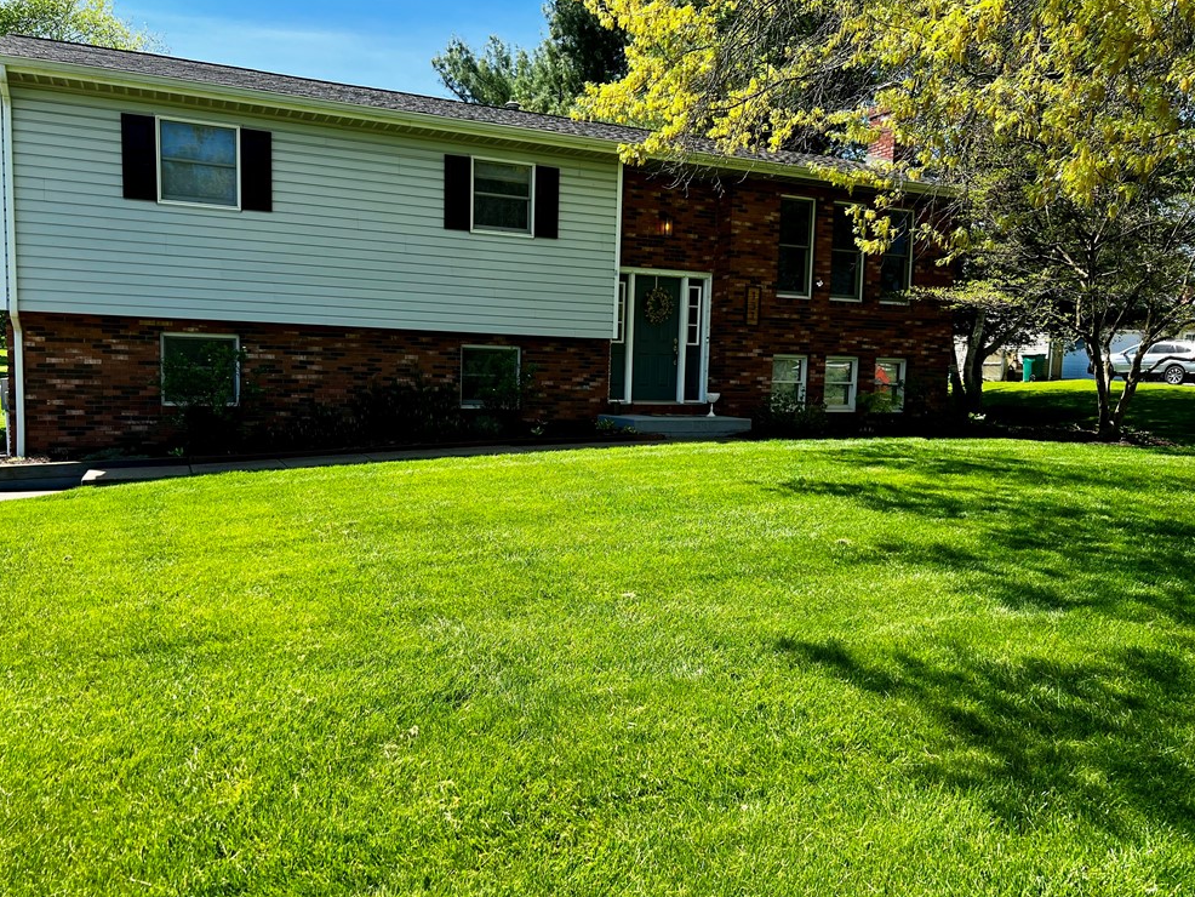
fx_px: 932
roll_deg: -0.9
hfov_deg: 65.3
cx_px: 576
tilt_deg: -5.0
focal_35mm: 27
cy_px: 455
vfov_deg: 51.4
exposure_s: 1/1209
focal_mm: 5.7
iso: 50
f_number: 1.5
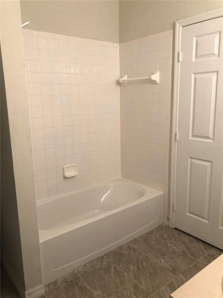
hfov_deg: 49.7
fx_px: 241
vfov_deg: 63.4
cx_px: 112
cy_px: 149
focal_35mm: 28
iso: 40
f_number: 1.8
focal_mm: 4
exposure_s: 1/20
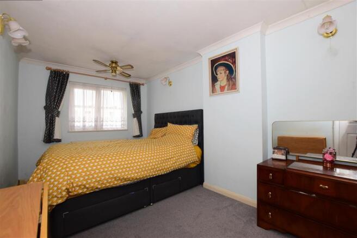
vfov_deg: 77.3
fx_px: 149
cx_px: 178
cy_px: 119
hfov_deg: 100.4
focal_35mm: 15
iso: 400
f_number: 8
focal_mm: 10
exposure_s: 1/50
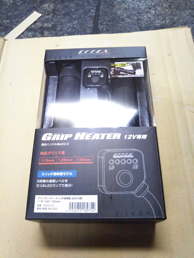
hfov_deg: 46.8
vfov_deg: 60.0
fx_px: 224
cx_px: 97
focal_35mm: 30
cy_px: 129
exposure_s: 1/23
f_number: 2.2
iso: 582
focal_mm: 4
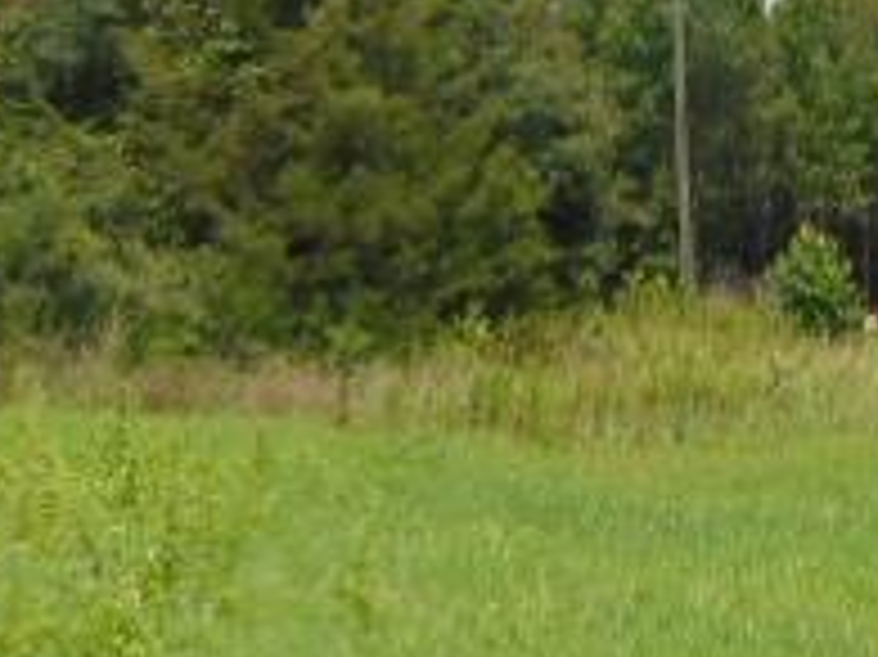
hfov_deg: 9.9
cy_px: 459
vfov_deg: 7.5
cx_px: 1013
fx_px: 4994
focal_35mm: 197
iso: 80
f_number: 9.3
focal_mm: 10.8
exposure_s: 1/200
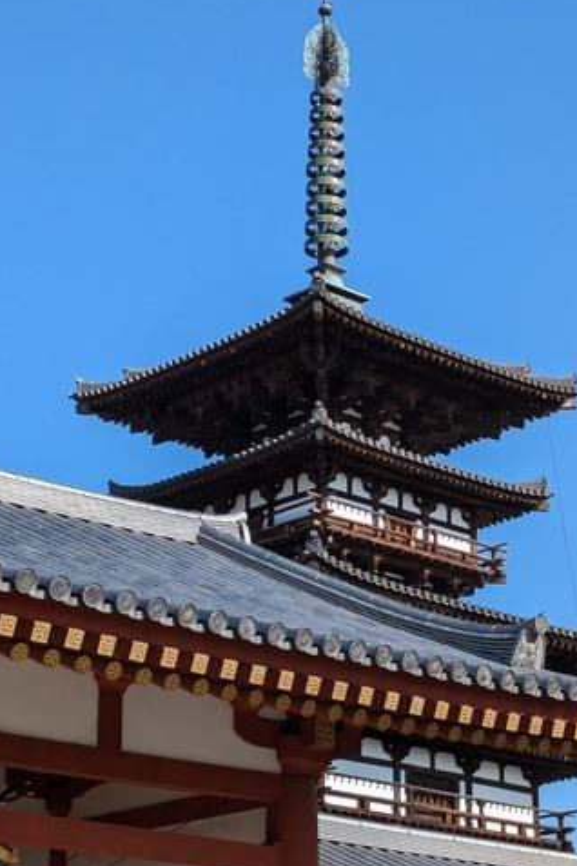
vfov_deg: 22.6
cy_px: 672
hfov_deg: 15.4
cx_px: 326
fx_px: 2140
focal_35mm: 89
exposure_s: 1/1988
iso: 43
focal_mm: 5.43
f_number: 1.89
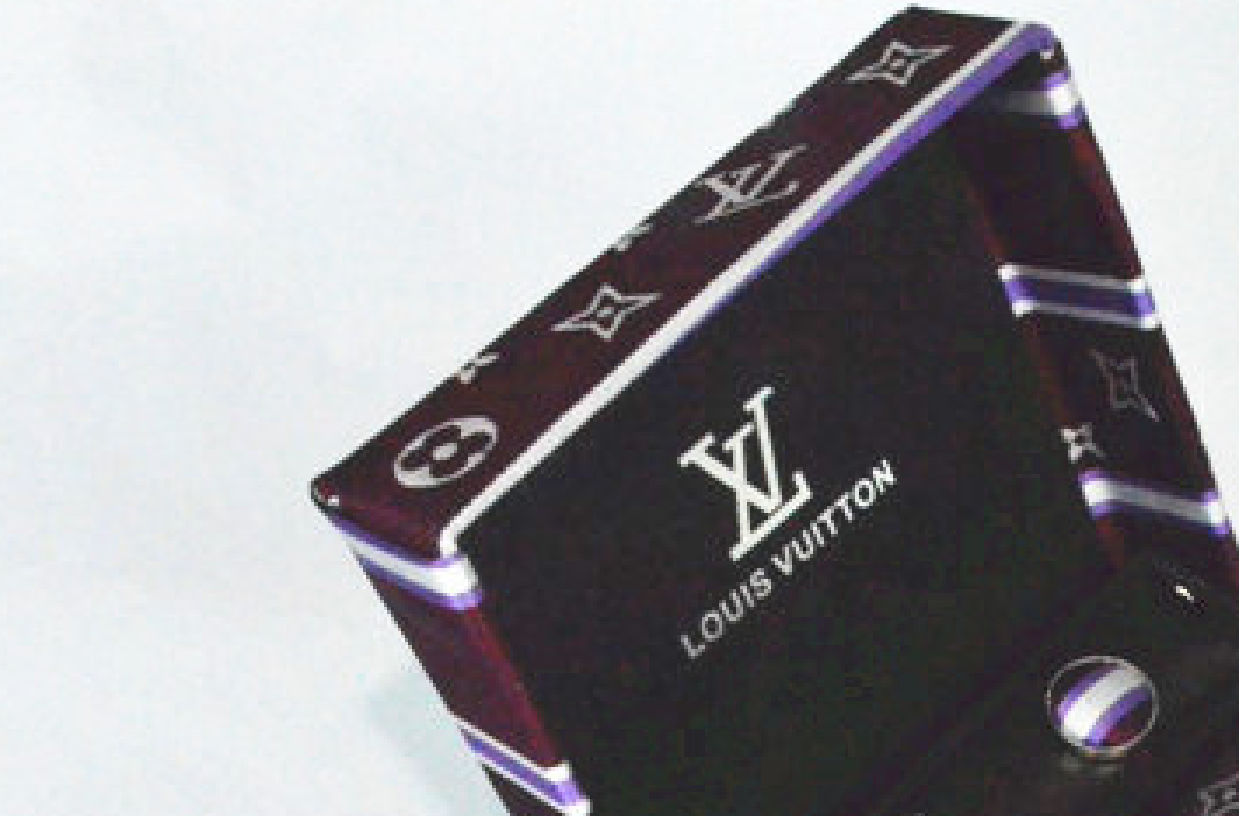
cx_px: 1208
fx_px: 3018
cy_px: 898
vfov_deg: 15.0
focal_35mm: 88
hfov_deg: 22.4
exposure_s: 1/250
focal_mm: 26
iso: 6400
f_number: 22
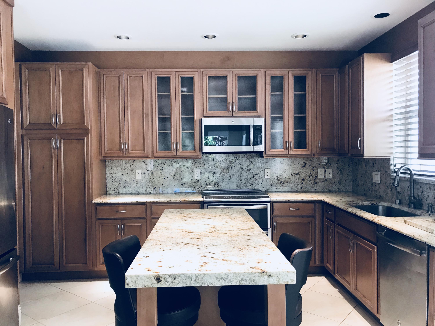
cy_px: 163
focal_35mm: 28
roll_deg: +1.4
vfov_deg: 49.7
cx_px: 218
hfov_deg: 63.4
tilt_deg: -1.4
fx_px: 352
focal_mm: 3.99
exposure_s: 1/30
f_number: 1.8
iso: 32
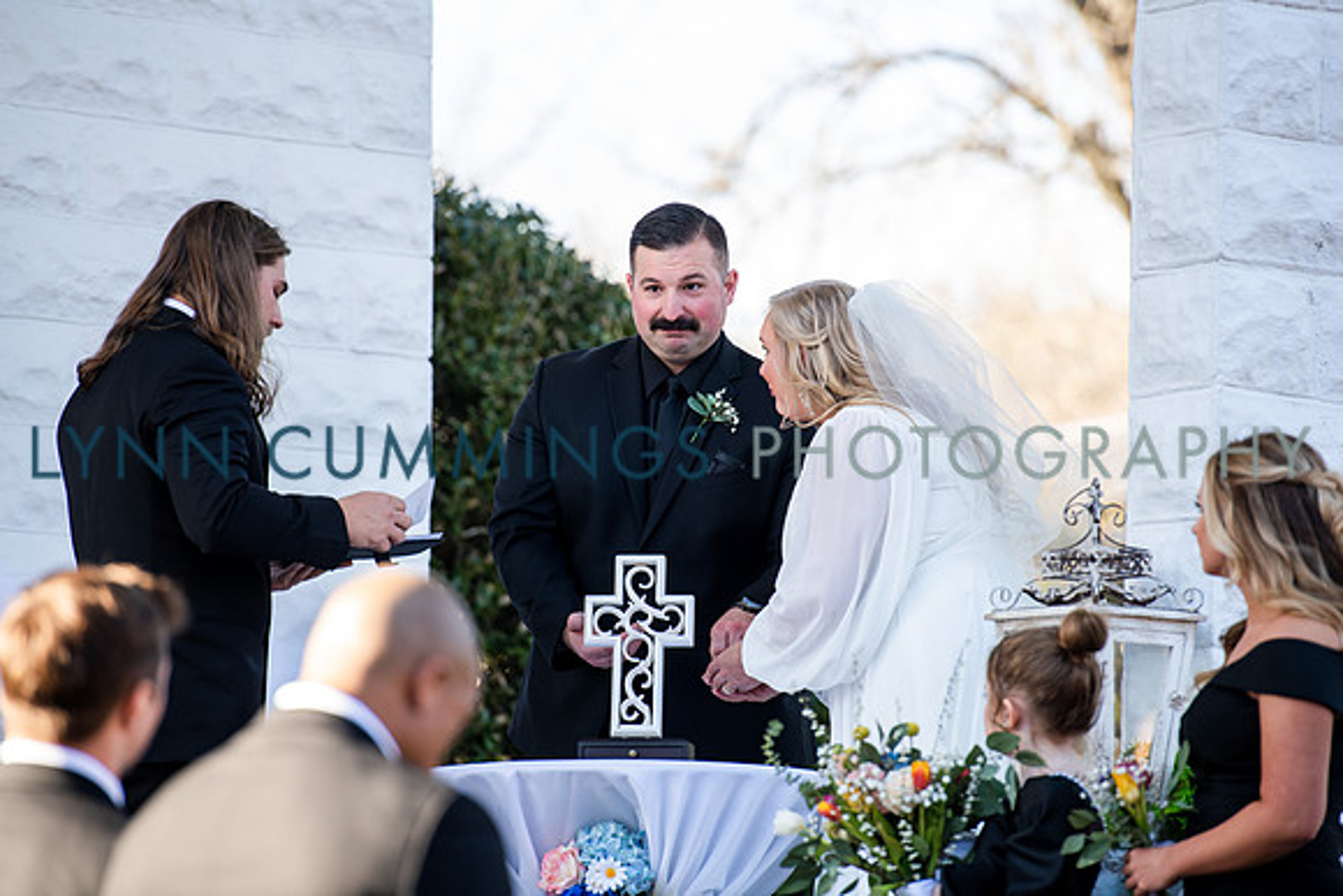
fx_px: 7463
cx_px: 672
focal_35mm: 200
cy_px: 448
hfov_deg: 10.3
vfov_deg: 6.9
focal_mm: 200
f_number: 3.5
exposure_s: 1/250
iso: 200
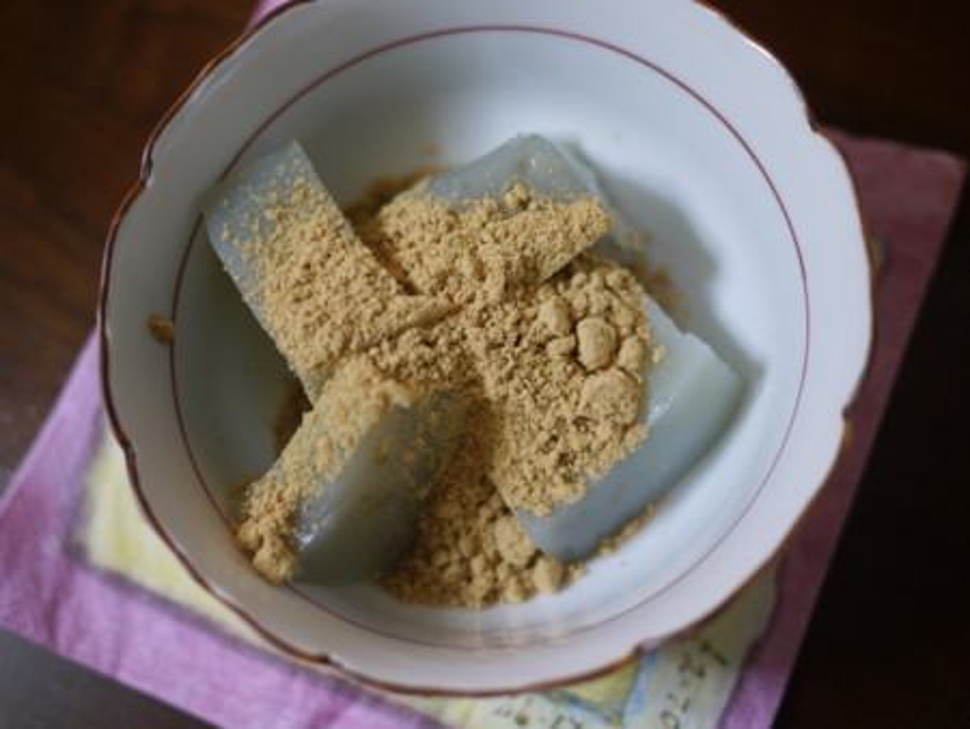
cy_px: 364
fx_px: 1121
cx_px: 485
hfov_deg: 46.8
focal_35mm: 40
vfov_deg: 36.0
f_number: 1.7
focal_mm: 20
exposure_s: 1/30
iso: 100
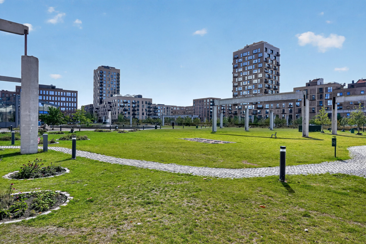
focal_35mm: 22
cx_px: 183
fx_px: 224
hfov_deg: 78.6
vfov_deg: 57.2
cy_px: 122
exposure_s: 1/1600
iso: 800
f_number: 8
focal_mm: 22
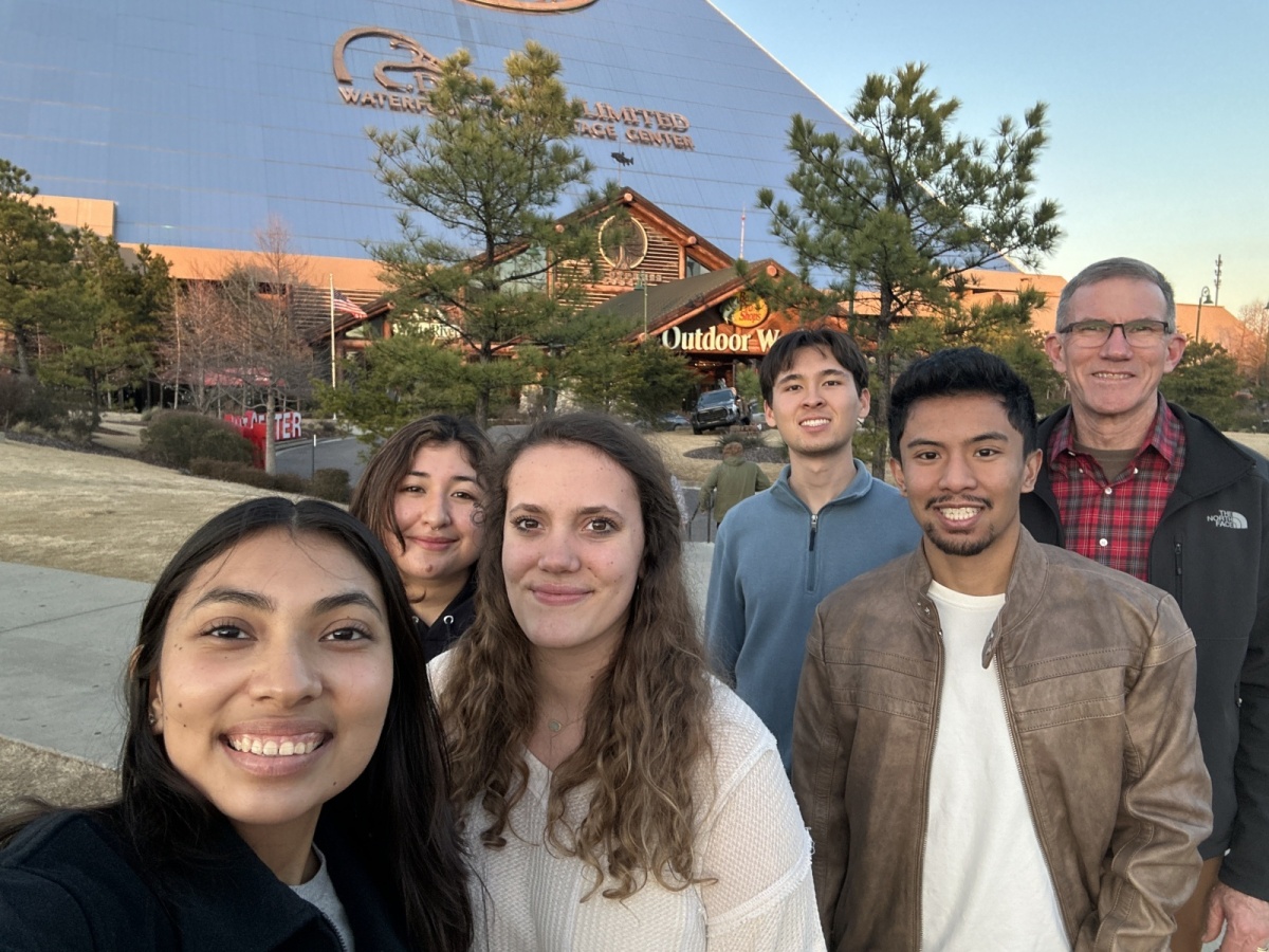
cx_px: 634
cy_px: 476
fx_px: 843
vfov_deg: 58.9
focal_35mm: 23
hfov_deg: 73.9
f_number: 1.9
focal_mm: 2.69
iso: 50
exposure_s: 1/121
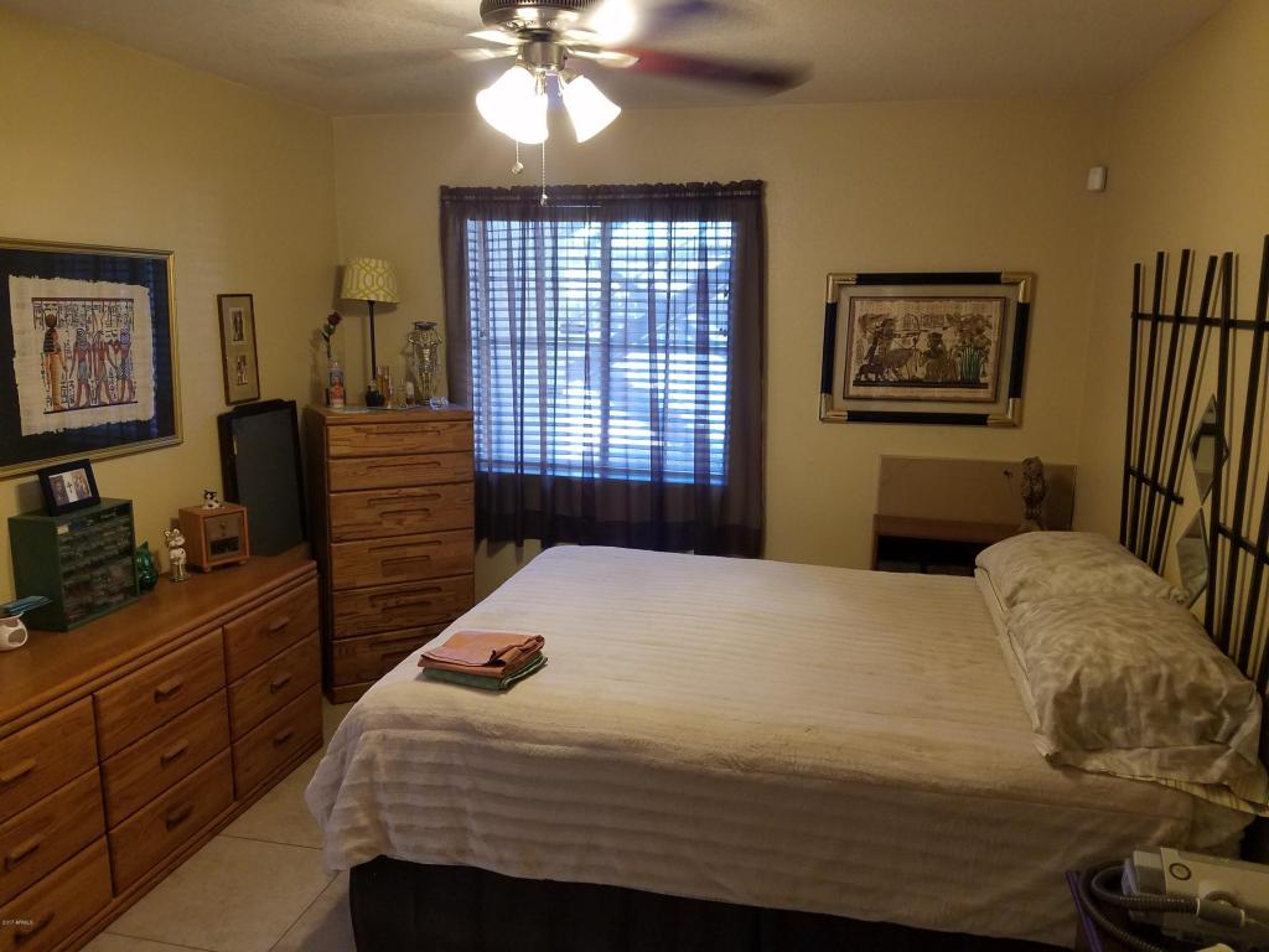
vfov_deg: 53.1
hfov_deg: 67.3
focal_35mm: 26
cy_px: 476
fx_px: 953
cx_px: 634
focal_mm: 4.2
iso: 160
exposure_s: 1/30
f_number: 1.7
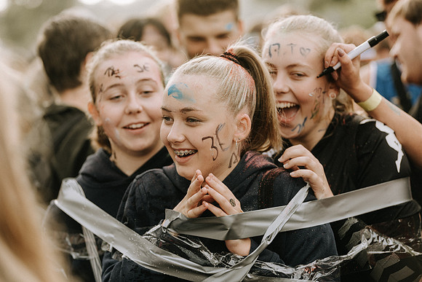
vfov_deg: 13.0
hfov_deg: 19.5
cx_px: 211
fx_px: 1231
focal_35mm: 105
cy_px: 141
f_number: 2.8
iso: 220
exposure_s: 1/400
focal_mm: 105
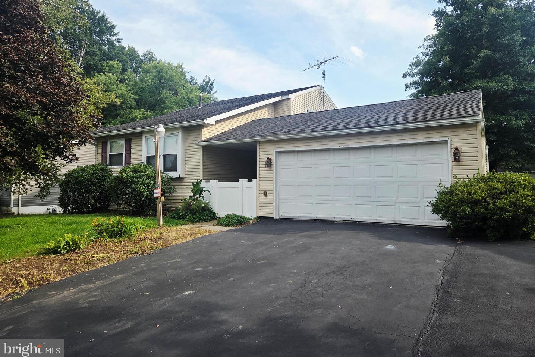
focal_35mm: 24
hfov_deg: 73.7
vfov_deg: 53.0
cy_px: 159
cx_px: 267
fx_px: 357
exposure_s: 1/5000
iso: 80
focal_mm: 5.4
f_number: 1.8
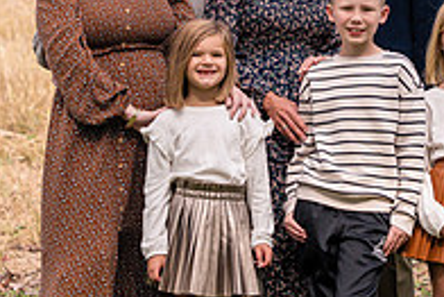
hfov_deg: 7.5
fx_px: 3357
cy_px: 121
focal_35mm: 272
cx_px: 417
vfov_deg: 5.1
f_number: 4.5
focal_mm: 85
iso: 400
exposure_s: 1/2000
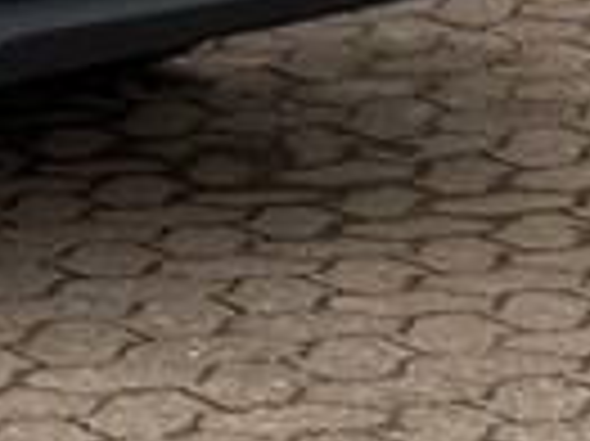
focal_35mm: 329
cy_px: -830
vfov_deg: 4.4
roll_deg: -0.4
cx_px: -1090
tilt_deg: -3.1
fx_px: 5602
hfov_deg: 5.7
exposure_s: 1/2415
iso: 80
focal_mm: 6.76
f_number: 1.78
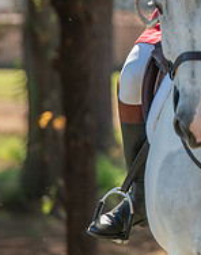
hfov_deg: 2.2
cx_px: 293
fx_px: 5234
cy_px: 12
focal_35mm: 697
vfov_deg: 2.8
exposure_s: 1/250
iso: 280
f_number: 4.5
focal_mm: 185
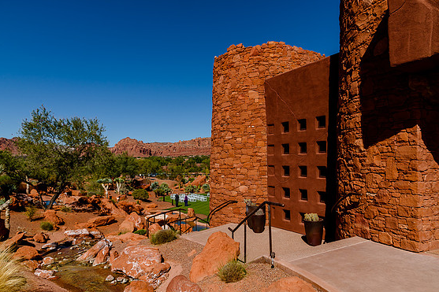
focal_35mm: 25
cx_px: 220
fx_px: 305
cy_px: 150
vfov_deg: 51.3
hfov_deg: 71.5
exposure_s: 1/400
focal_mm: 24
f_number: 13
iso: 200
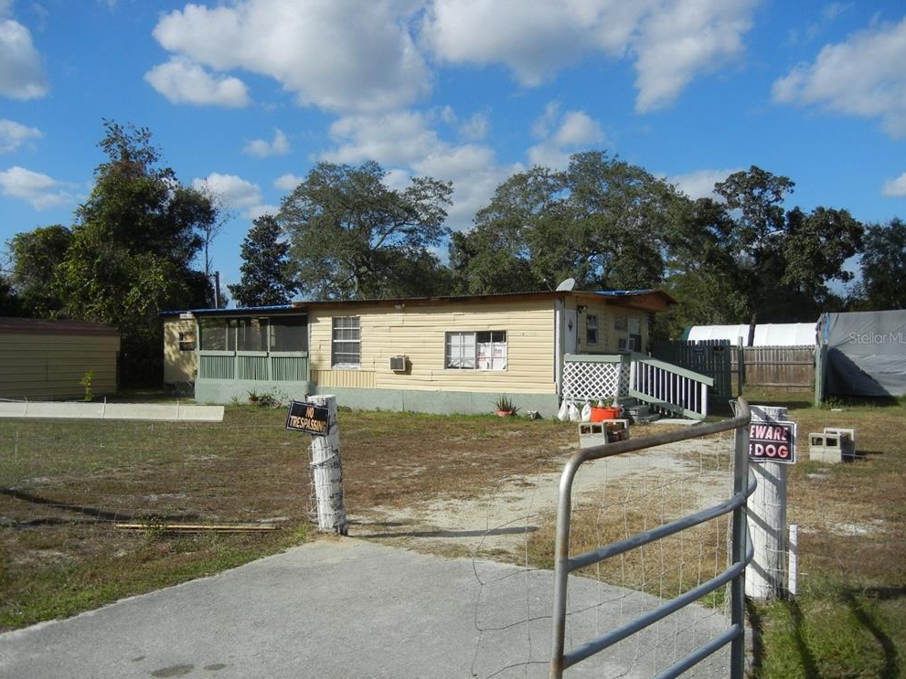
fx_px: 811
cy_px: 337
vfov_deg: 45.4
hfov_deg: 58.4
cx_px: 450
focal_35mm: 31
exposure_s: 1/681
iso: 160
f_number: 7
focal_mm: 5.4
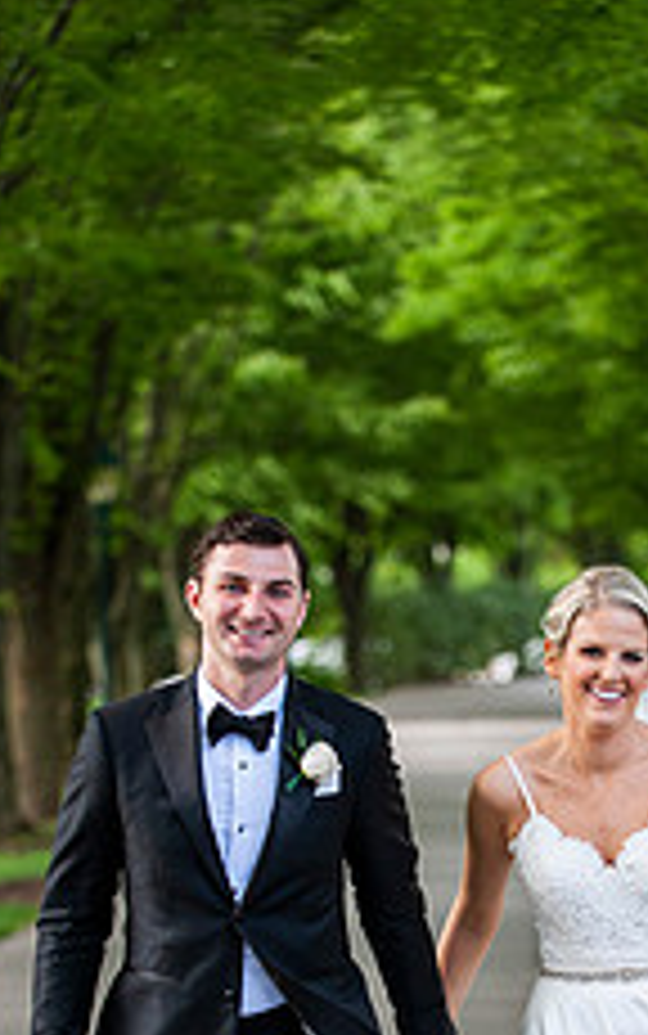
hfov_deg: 6.9
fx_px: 5334
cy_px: 972
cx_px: 493
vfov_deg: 11.0
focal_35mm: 189
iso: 640
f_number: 2.8
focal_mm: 95
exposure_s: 1/1250
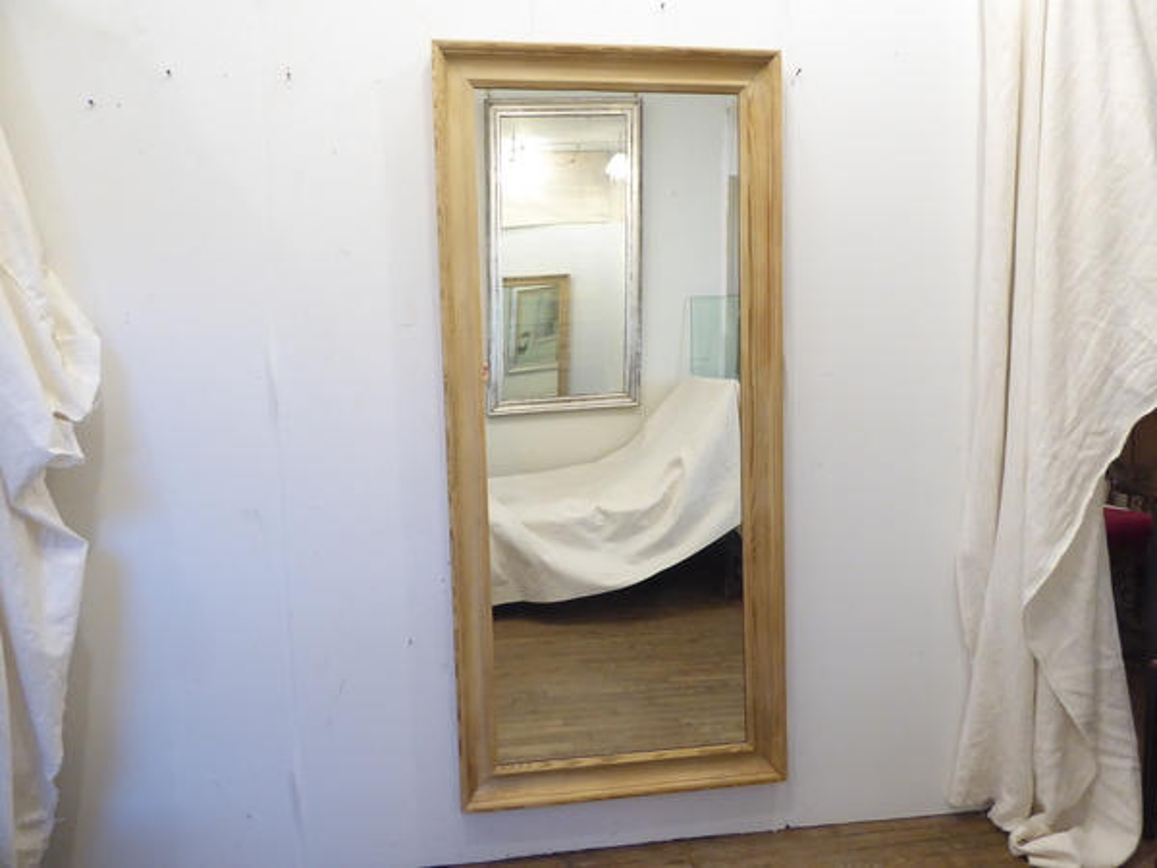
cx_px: 578
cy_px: 434
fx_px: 836
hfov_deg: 69.4
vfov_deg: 54.9
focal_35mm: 25
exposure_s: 1/30
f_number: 3.3
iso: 400
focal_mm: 4.3
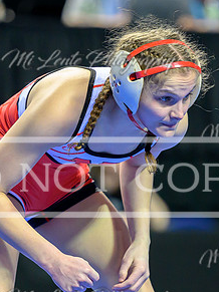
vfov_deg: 4.2
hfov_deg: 3.2
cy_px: 204
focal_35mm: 467
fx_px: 3942
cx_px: 90
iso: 2500
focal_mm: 165
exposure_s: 1/800
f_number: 2.8
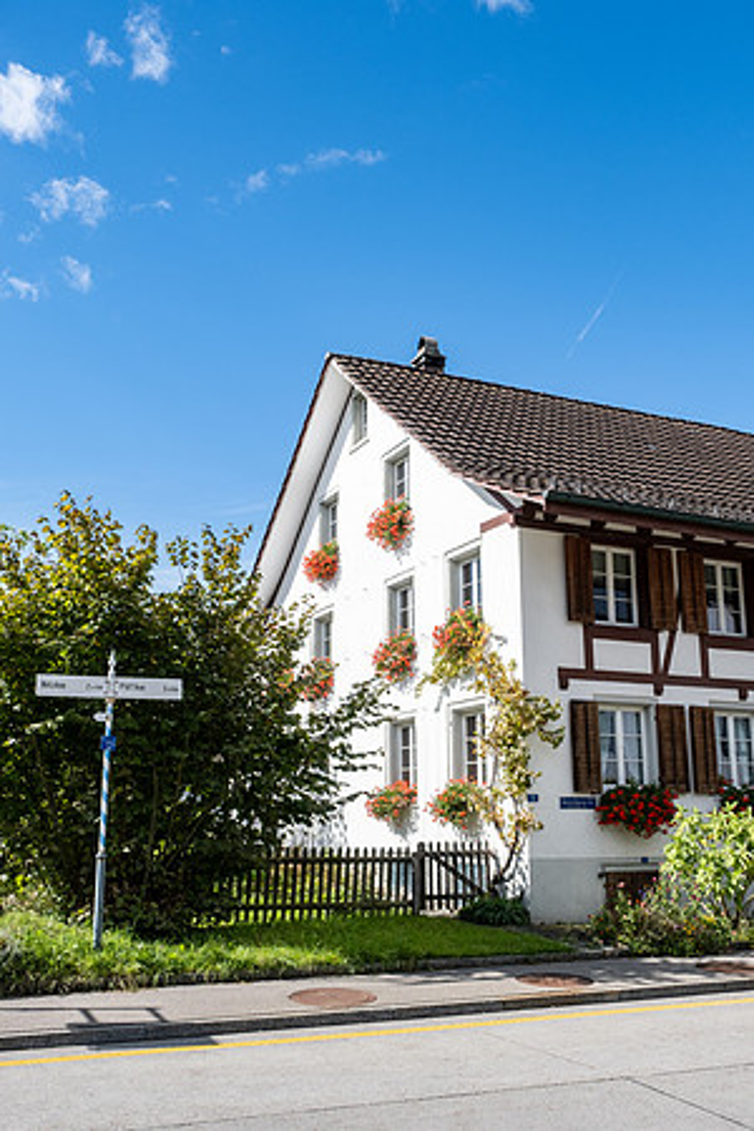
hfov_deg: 40.0
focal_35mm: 33
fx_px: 1037
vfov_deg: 57.2
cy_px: 566
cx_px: 377
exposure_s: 1/850
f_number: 5.6
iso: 320
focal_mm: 22
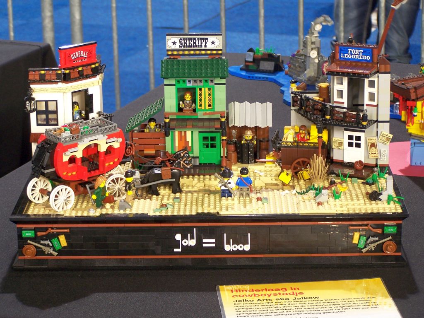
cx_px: 212
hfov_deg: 18.7
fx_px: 1286
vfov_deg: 14.1
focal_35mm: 105
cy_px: 159
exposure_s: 1/2
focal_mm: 17.5
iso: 80
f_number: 3.2
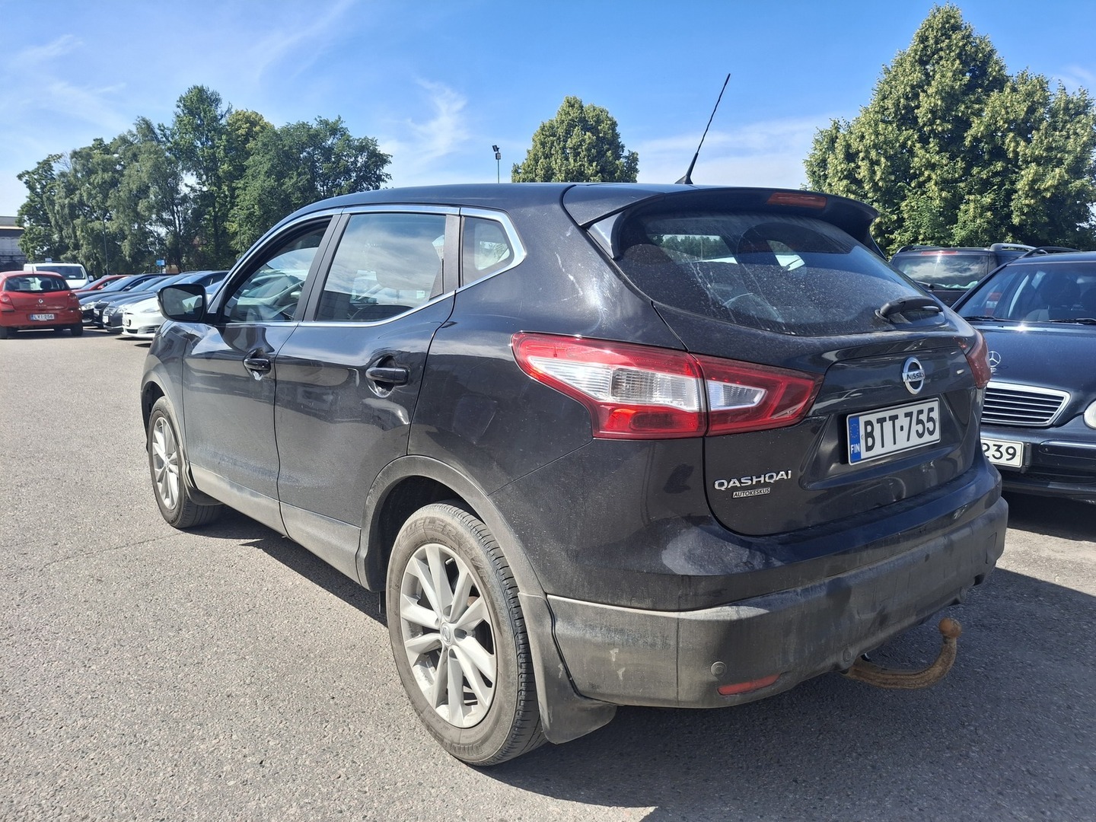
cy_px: 411
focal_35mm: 25
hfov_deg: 69.4
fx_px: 792
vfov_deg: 54.9
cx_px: 548
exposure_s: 1/1445
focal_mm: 4.69
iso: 32
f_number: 1.8
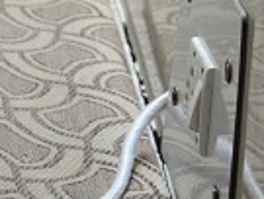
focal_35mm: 179
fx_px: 1369
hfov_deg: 9.7
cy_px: -297
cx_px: -366
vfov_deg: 7.7
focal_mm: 28
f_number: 4.8
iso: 2000
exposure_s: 1/45
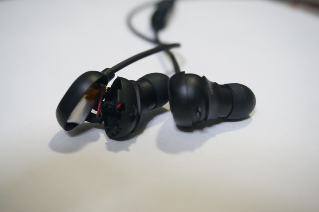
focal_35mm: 44
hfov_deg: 45.0
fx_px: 385
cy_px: 106
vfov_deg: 30.8
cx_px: 160
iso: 1000
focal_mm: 29
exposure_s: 1/60
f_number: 4.5
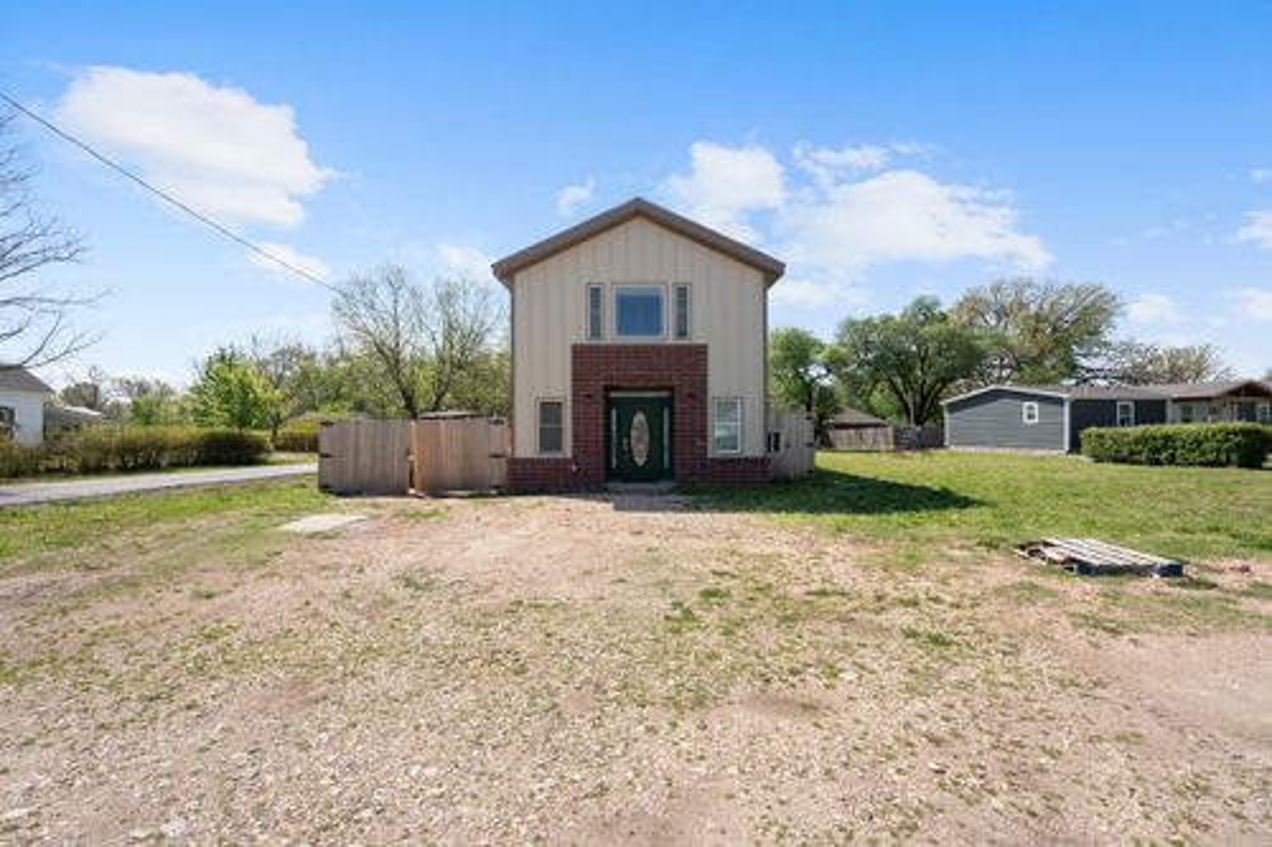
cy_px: 424
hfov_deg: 96.8
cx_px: 636
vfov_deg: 73.7
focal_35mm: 16
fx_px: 565
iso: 200
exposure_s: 1/200
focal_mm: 16
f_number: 9
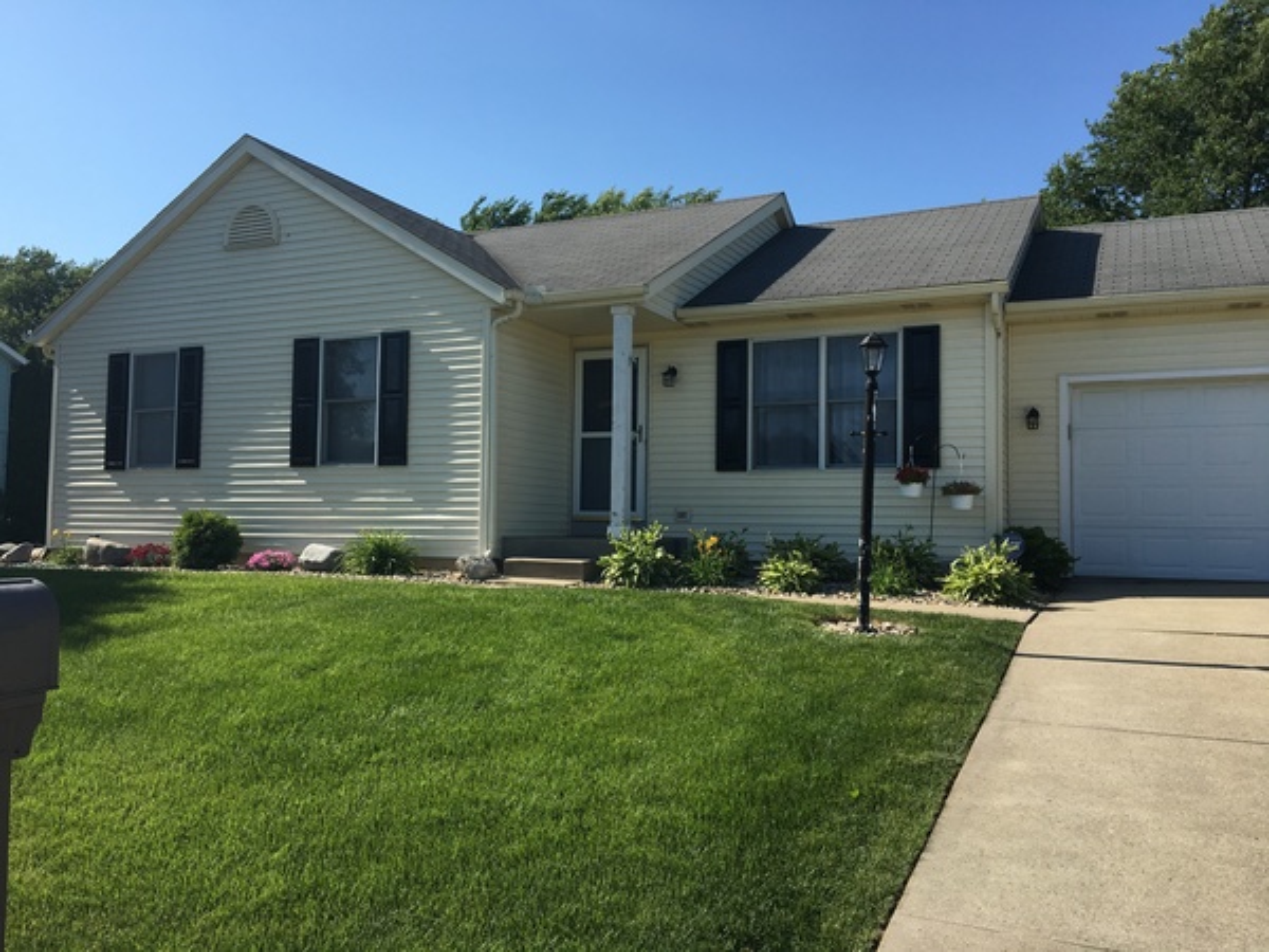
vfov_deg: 48.2
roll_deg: -0.9
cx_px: 634
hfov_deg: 61.7
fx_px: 1063
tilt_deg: +4.4
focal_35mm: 29
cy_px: 476
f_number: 2.2
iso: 25
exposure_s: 1/1479
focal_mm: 4.15
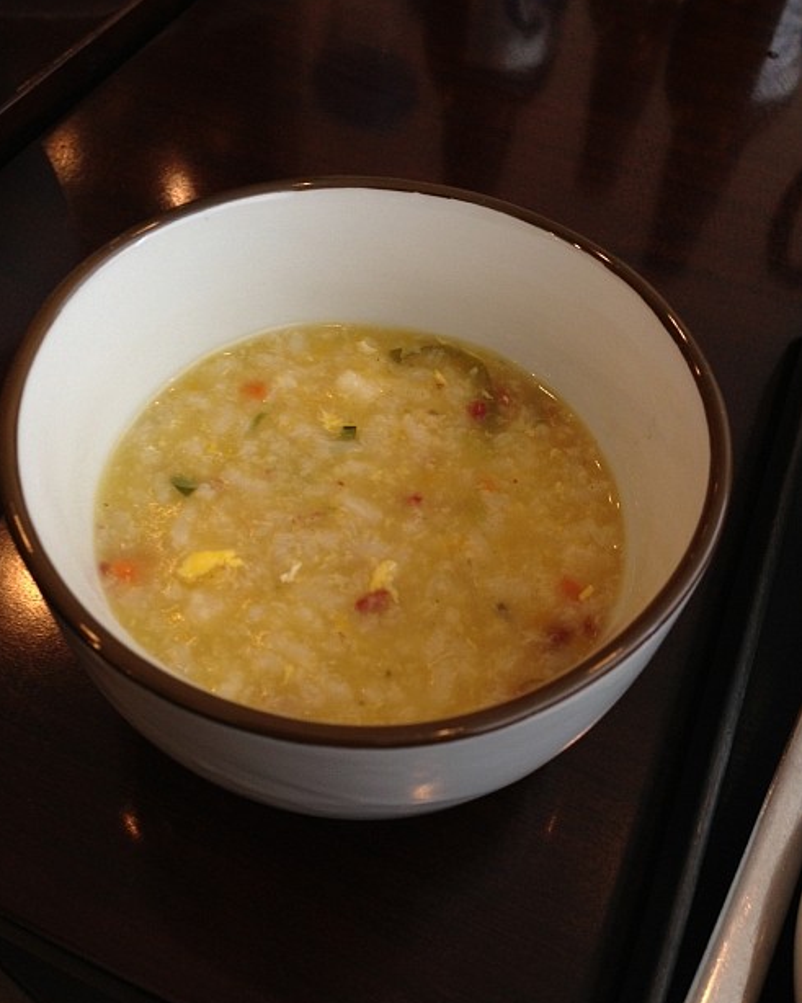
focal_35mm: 35
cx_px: 397
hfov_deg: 42.2
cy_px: 488
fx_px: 1039
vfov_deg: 51.5
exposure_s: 1/20
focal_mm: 4.13
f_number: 2.4
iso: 80
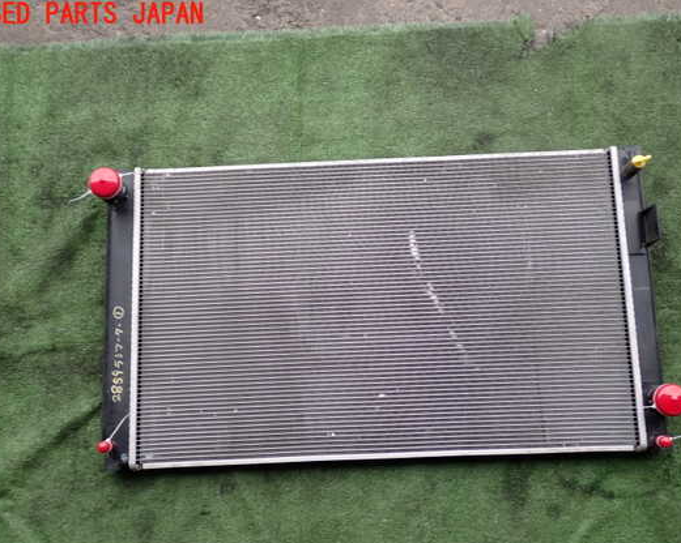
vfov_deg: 41.1
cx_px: 358
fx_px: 725
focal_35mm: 36
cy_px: 292
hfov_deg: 50.3
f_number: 2.4
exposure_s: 1/200
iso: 100
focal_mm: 5.79
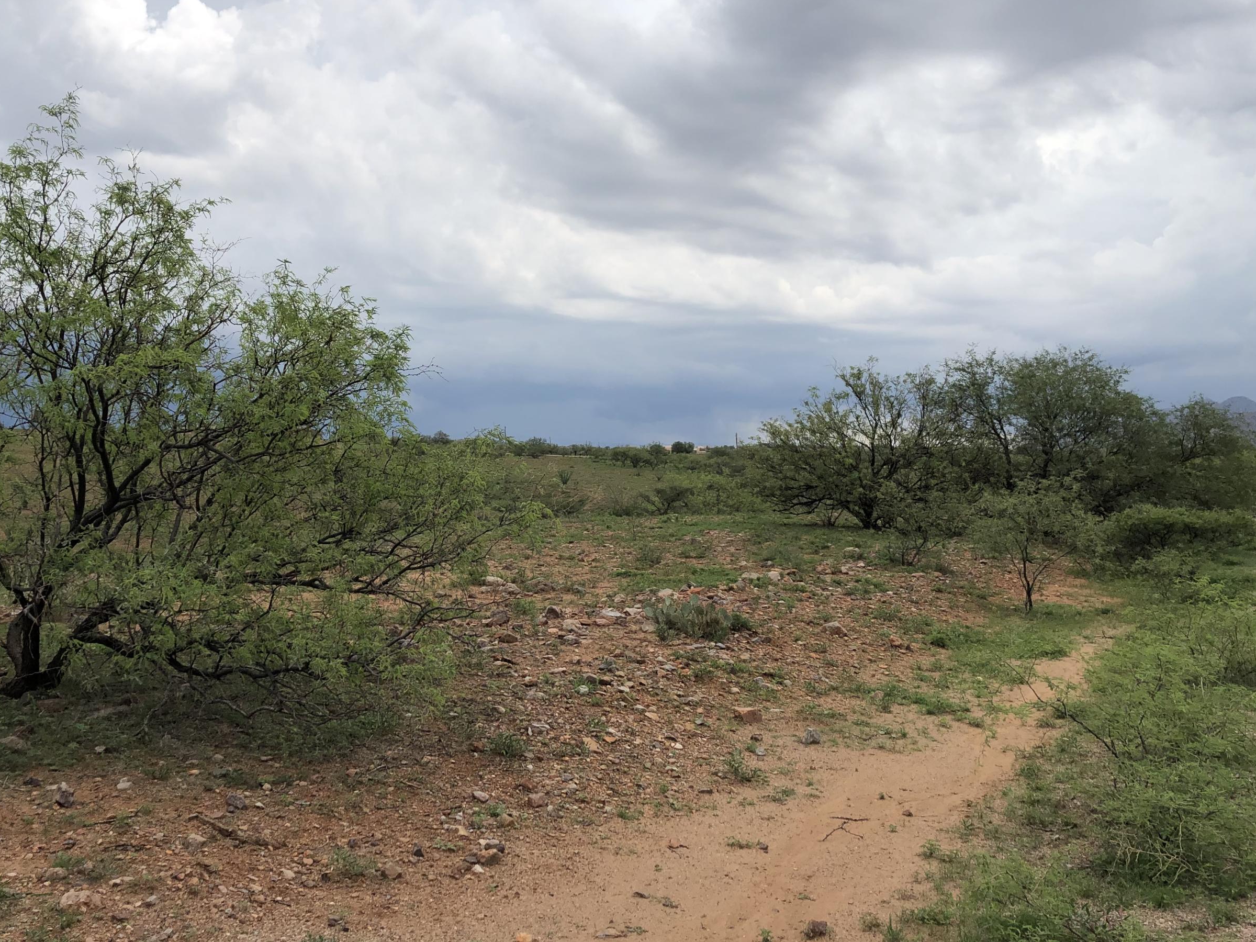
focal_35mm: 35
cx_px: 556
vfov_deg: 40.7
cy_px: 434
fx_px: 1270
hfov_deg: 52.5
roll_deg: -0.5
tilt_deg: +0.9
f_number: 1.8
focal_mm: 3.99
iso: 20
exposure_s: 1/2667
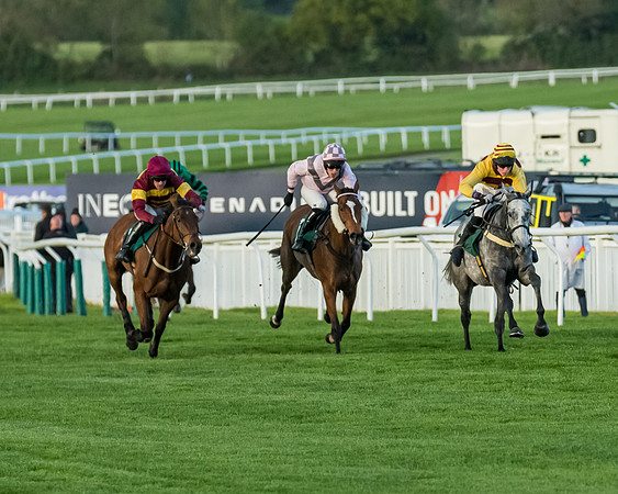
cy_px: 254
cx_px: 453
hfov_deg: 3.4
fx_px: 10421
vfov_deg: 2.7
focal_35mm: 570
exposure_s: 1/2500
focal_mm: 240
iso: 4000
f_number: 4
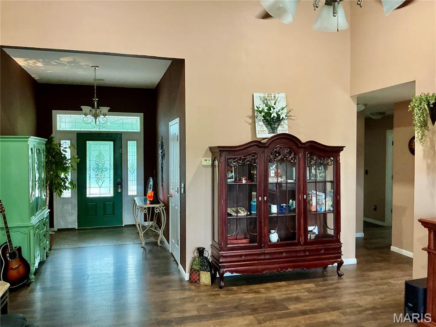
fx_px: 365
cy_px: 164
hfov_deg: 61.7
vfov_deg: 48.2
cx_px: 218
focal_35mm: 29
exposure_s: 1/60
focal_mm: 3
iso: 250
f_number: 1.8
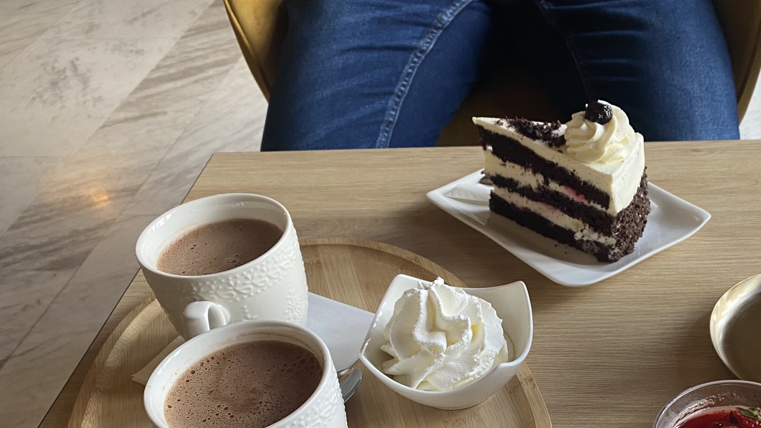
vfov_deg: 25.7
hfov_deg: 44.7
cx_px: 579
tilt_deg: -45.7
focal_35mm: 44
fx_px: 888
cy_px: 435
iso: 64
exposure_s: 1/50
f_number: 1.8
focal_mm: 4.25
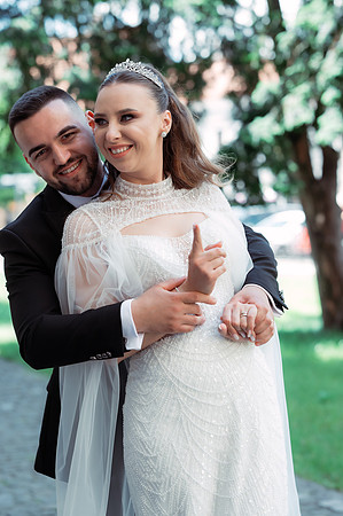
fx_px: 1218
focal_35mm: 85
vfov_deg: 23.9
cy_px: 258
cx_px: 172
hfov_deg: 16.0
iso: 200
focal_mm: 85
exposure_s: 1/250
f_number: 3.5
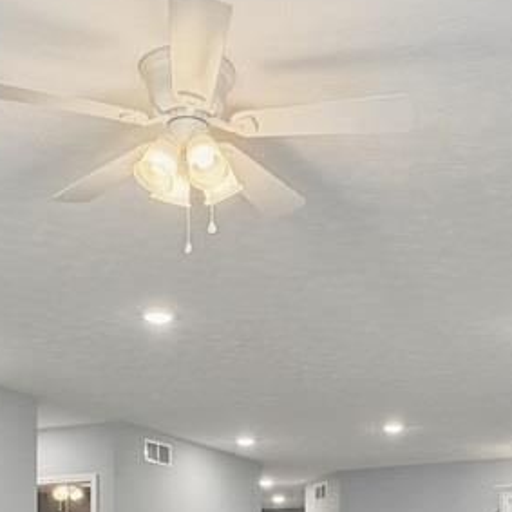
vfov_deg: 25.5
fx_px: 937
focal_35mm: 56
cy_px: 696
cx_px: 293
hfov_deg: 30.5
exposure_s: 1/120
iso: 250
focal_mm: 2.2
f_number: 2.2
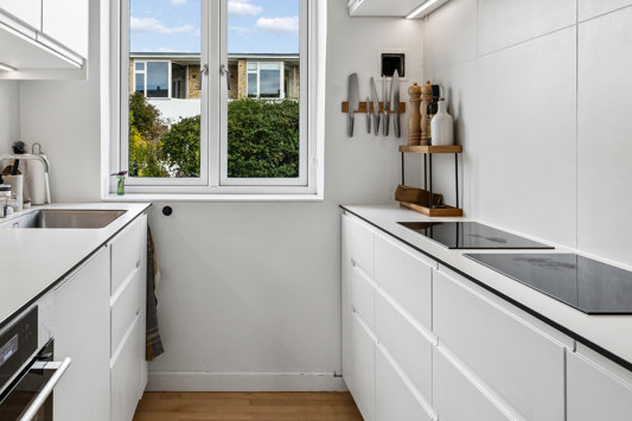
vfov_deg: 43.1
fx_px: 526
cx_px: 230
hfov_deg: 61.0
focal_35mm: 30
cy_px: 148
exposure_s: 1/160
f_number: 7.1
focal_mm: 20
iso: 800
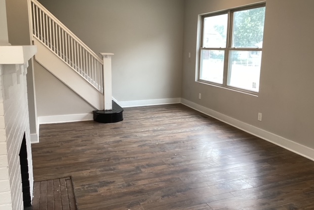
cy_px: 101
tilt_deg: -10.1
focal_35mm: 33
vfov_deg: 40.0
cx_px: 154
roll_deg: -1.3
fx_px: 288
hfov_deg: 57.2
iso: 64
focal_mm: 3.3
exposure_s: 1/60
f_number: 2.4
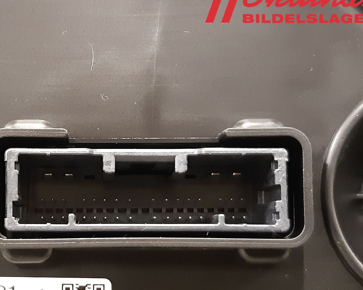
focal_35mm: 40
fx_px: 430
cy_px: 190
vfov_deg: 37.0
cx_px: 91
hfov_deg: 44.3
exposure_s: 1/25
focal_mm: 3.93
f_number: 1.7
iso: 500
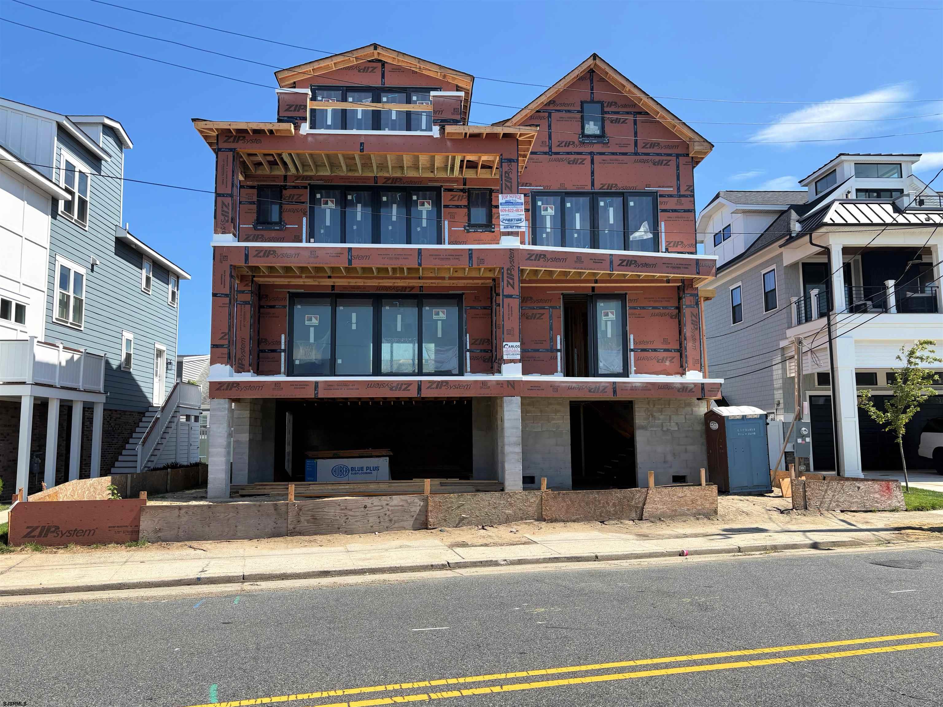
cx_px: 472
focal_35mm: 26
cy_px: 354
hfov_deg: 67.3
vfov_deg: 53.1
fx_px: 708
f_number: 1.6
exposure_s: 1/2451
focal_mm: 5.96
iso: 50
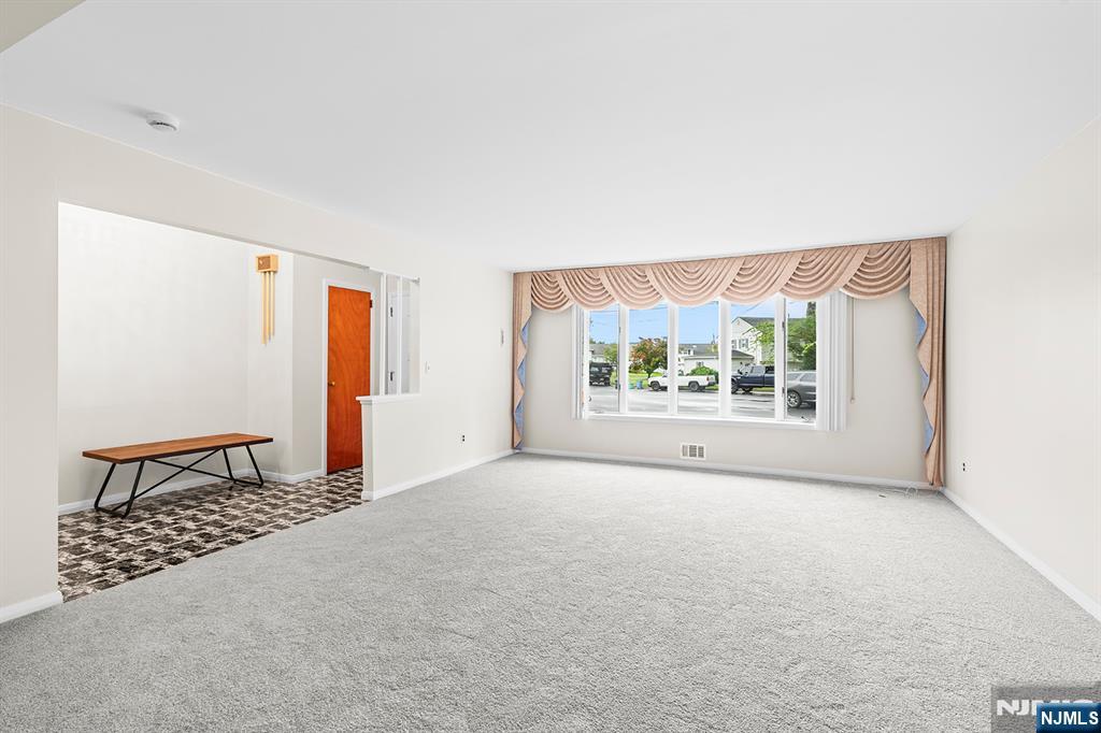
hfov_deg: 96.8
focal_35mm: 16
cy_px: 366
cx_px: 550
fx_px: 489
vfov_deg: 73.7
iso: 160
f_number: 8
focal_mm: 16
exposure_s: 1/2.5
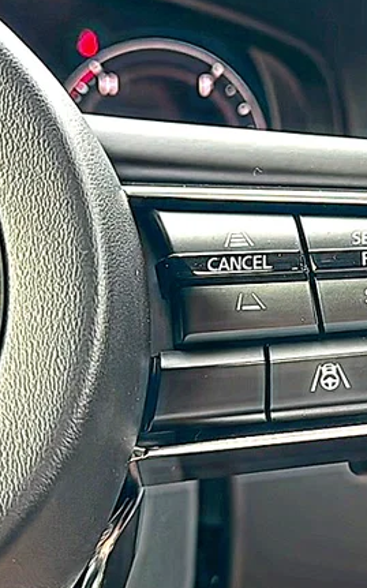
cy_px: 317
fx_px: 1185
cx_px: 374
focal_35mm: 74
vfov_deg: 27.8
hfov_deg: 17.2
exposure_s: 1/90
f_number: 1.78
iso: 80
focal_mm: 6.86
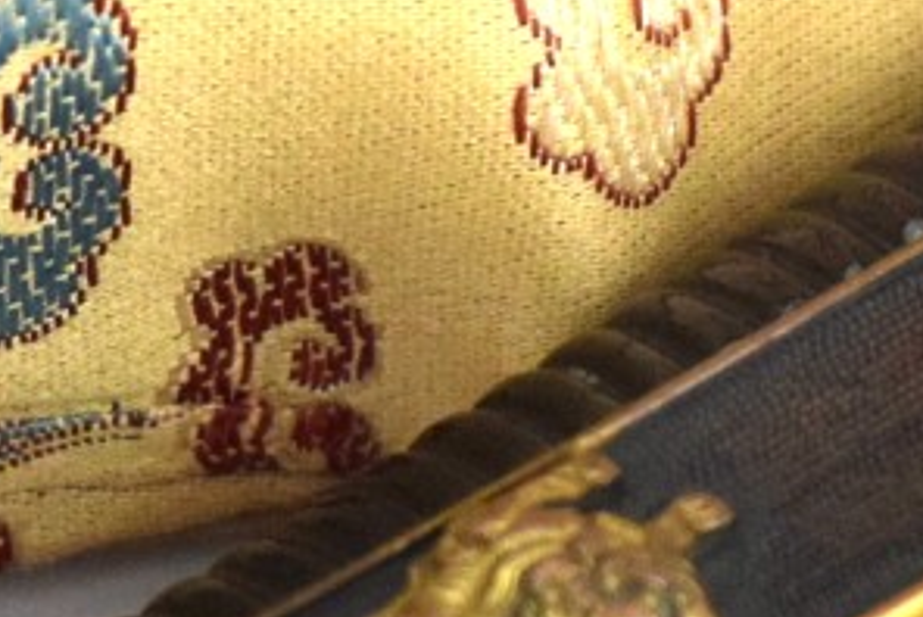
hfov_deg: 4.9
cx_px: 823
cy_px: 495
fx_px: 10715
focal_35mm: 418
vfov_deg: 3.3
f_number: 5.6
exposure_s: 1/3200
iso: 1600
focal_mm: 55
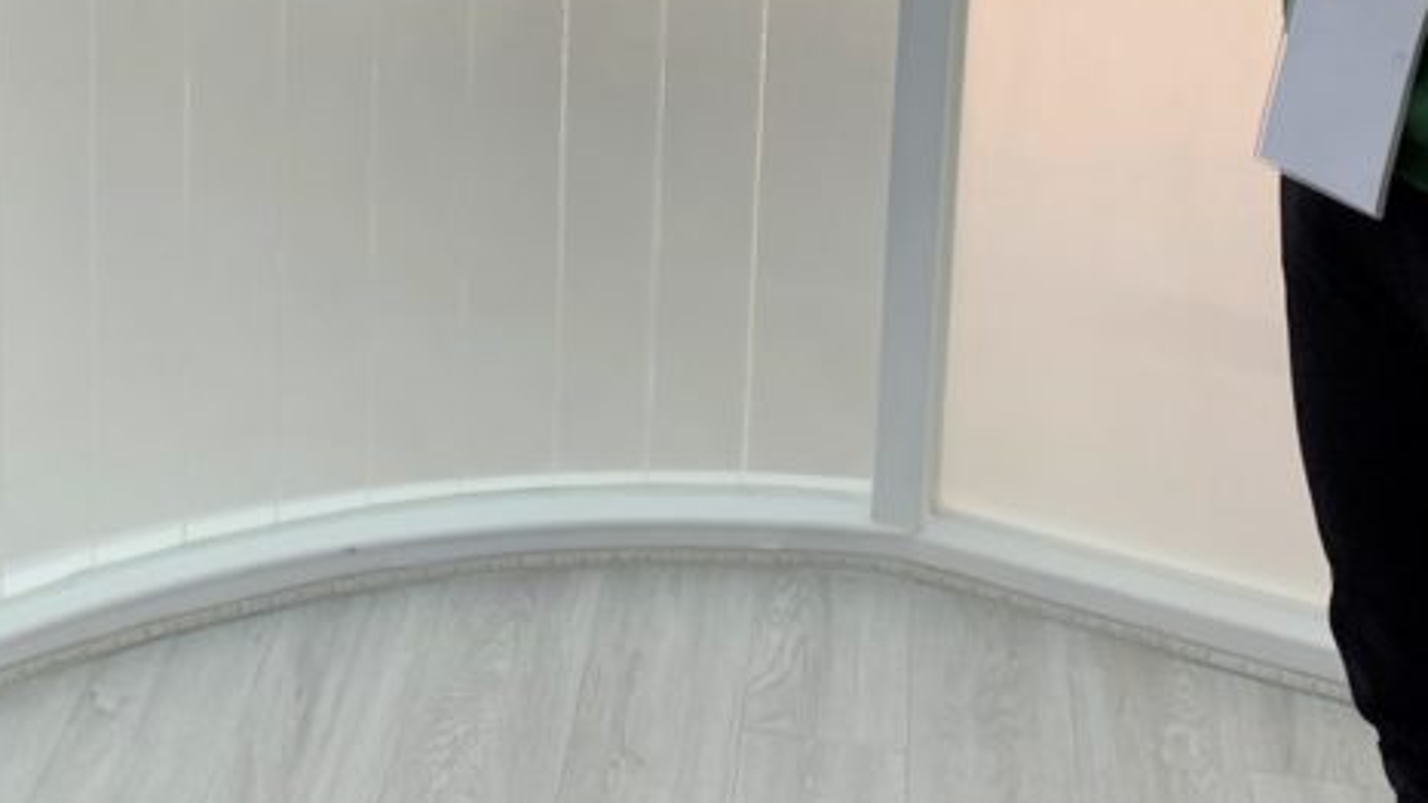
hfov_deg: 28.5
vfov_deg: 15.7
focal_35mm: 73
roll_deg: -0.7
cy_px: -230
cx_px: 331
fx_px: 2764
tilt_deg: -16.0
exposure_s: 1/120
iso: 80
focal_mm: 4.25
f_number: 1.8
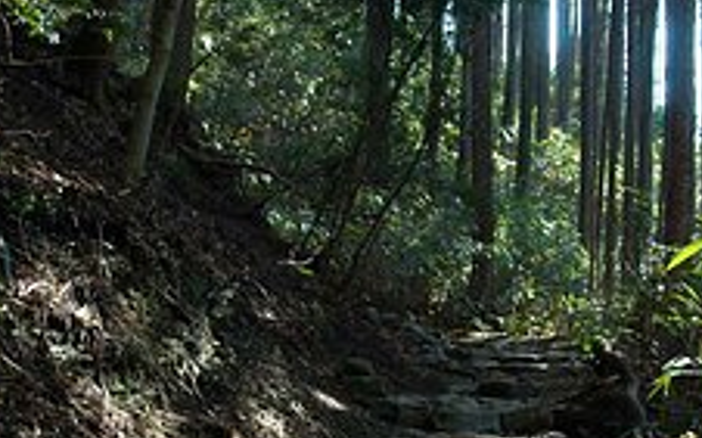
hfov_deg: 21.4
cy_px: 410
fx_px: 1855
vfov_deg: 13.3
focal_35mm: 97
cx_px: 351
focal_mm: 28
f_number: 3.5
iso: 200
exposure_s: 1/30
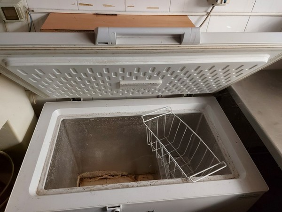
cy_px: 106
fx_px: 196
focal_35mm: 24
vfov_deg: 56.8
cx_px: 141
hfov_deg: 71.6
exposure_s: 1/33
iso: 500
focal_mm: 5.23
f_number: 1.8
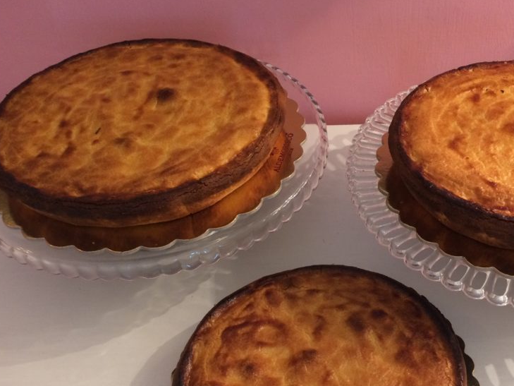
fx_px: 609
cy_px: 258
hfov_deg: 45.1
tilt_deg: -46.4
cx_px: 341
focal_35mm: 41
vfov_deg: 34.8
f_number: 2.2
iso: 200
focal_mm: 4.15
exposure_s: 1/33
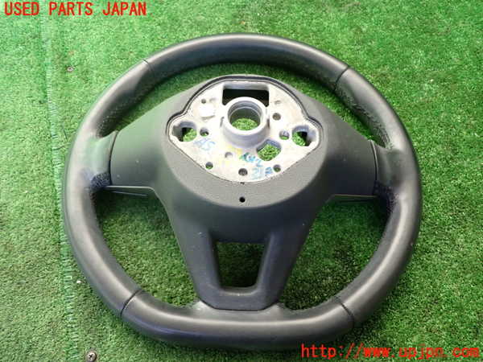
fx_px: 419
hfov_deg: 60.0
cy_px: 181
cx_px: 242
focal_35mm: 30
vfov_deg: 46.8
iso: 500
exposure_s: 1/250
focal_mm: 5.4
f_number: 2.3
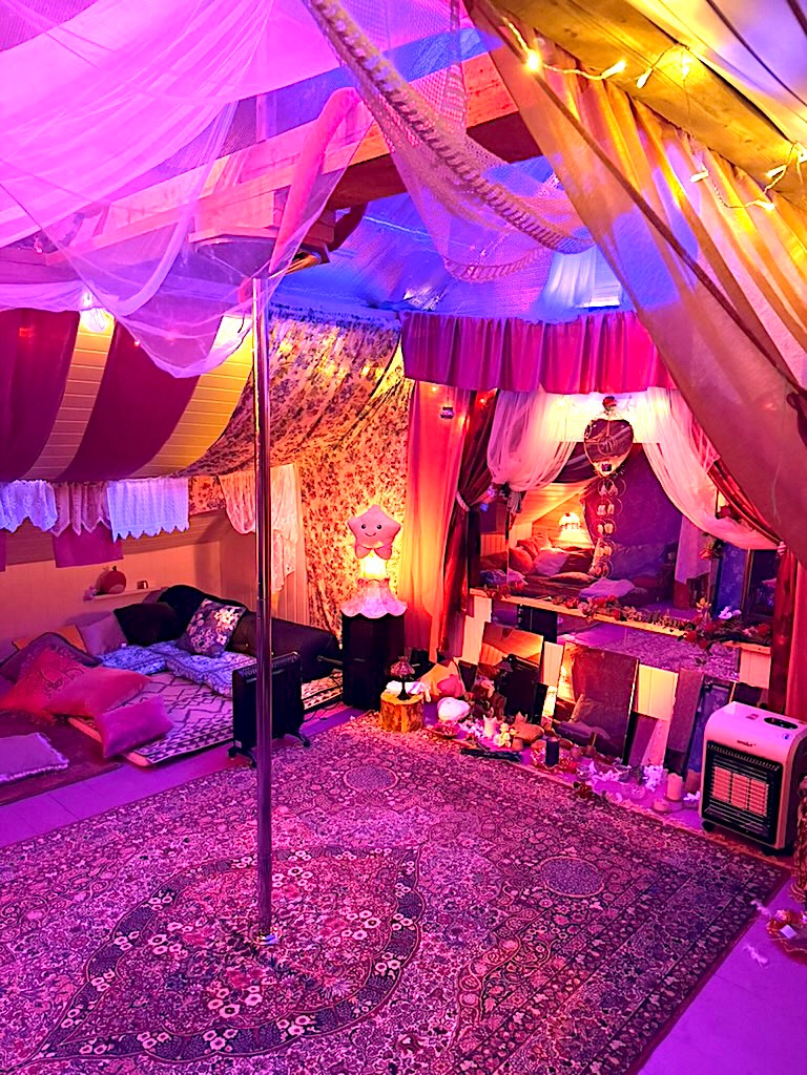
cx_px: 404
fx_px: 746
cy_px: 538
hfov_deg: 56.8
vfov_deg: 71.6
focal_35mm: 24
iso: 1000
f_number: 1.78
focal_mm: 6.76
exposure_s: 1/29
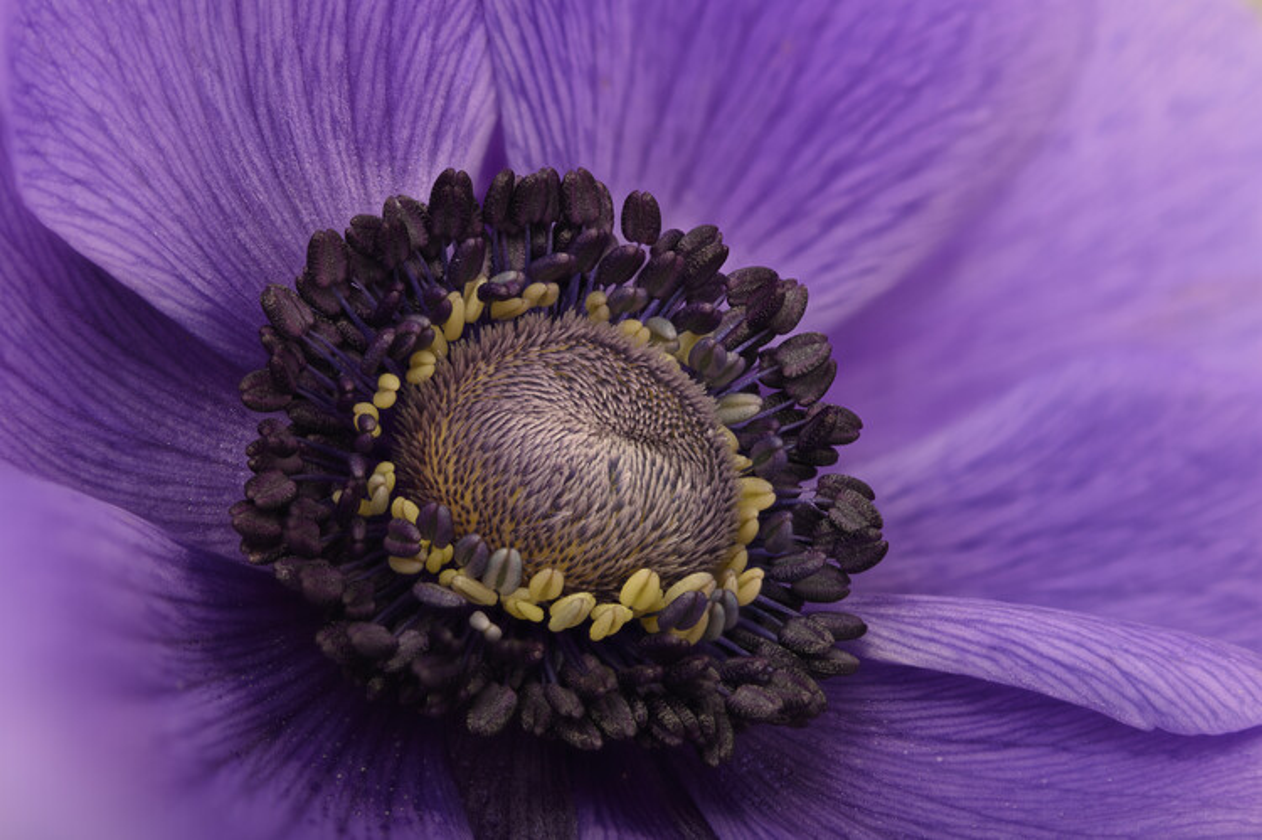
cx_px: 631
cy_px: 420
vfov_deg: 13.0
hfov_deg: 19.5
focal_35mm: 105
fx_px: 3678
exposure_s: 1/200
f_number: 5.6
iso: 50
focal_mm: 105
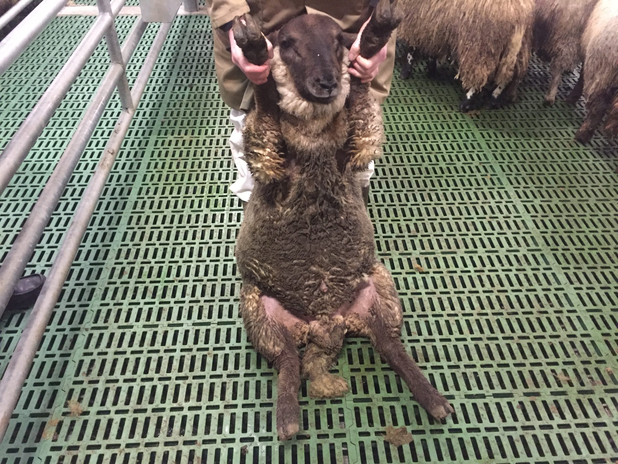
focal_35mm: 29
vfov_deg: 48.2
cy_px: 232
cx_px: 309
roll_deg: -2.1
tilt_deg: -41.0
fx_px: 518
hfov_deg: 61.7
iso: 400
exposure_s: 1/17
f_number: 2.2
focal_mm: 4.15
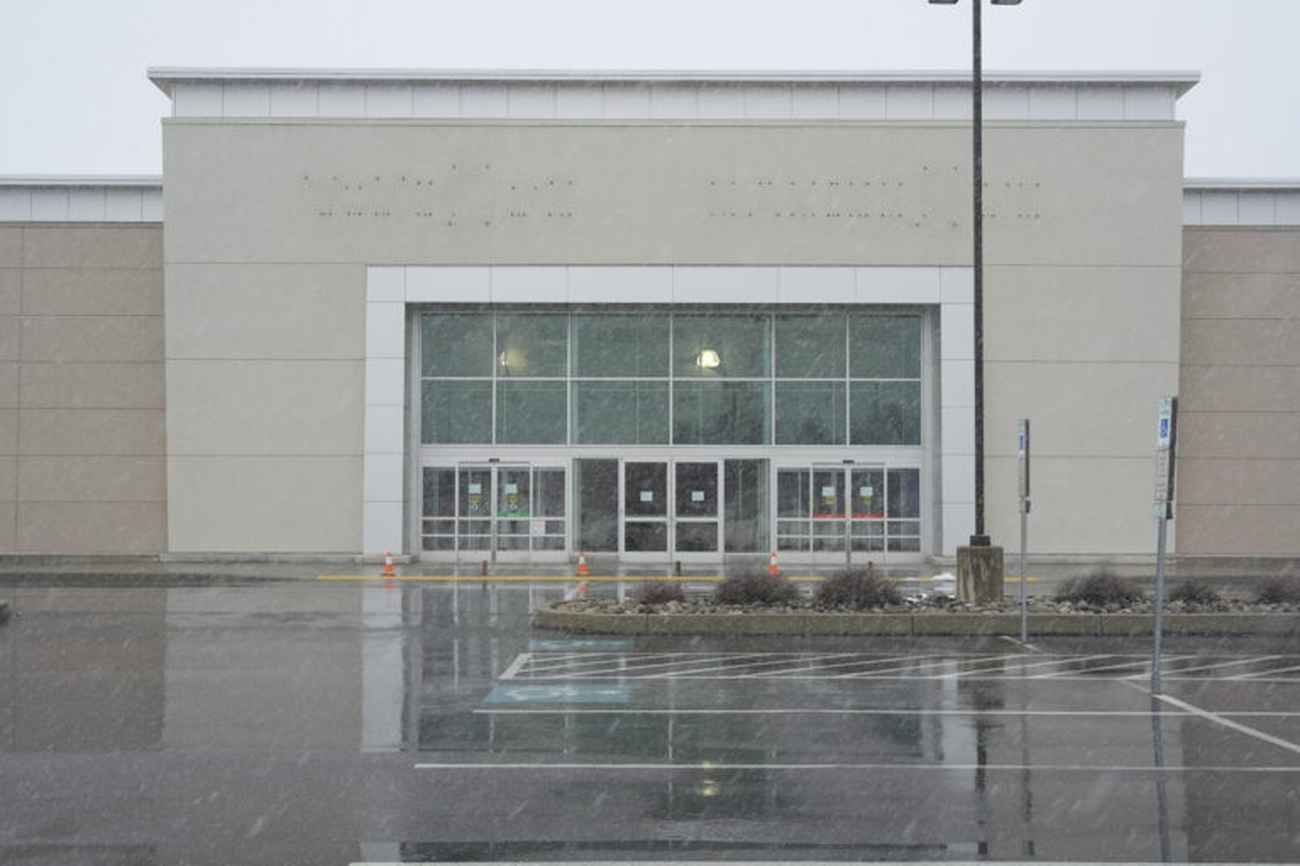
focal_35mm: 43
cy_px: 433
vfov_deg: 31.2
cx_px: 650
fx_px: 1553
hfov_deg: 45.4
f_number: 4
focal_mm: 28
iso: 100
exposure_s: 1/125
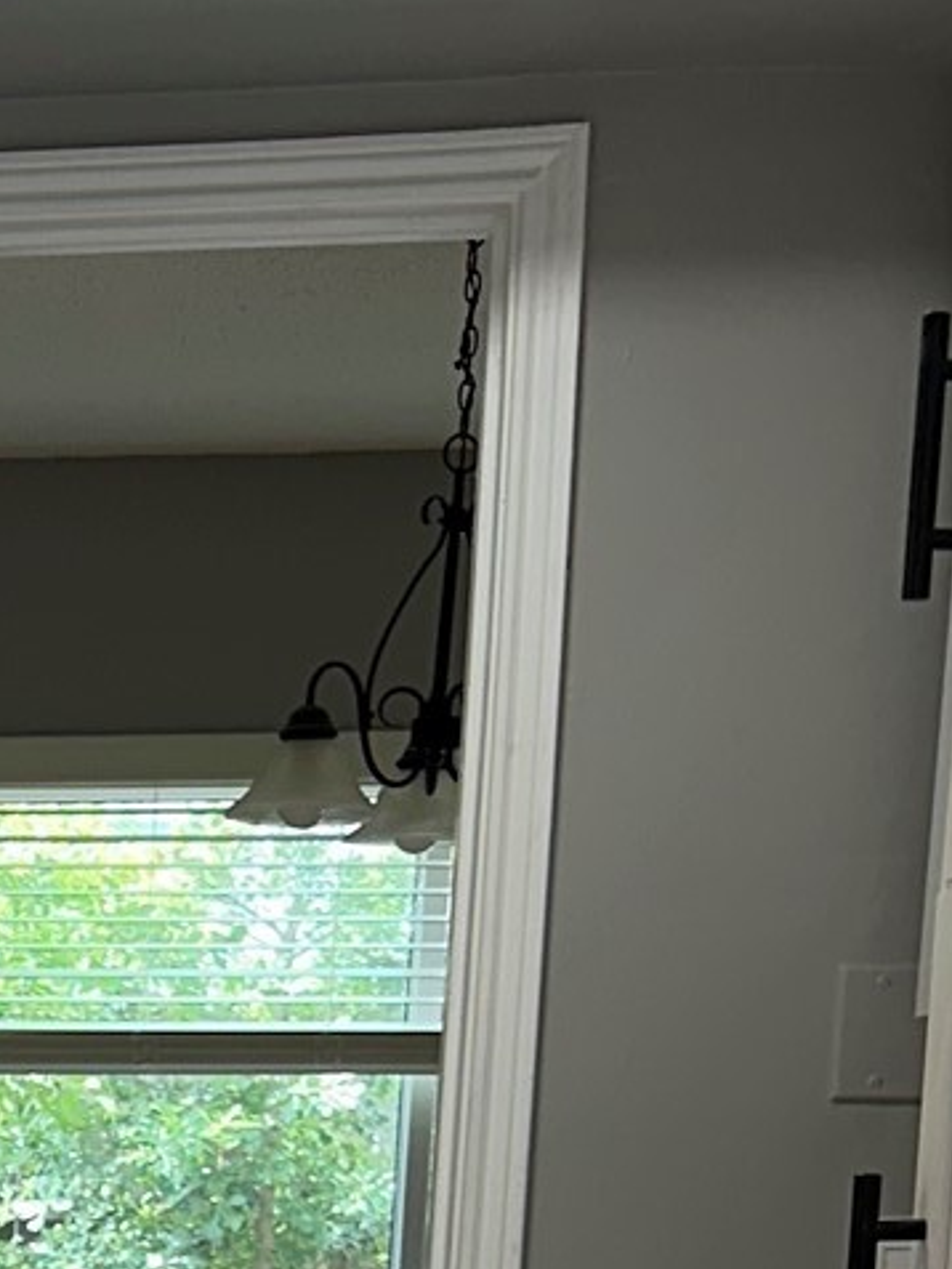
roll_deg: -1.9
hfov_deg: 13.0
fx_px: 3775
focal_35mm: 103
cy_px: 1719
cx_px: -790
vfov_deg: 17.7
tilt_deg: -6.1
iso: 100
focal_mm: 6.86
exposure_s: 1/120
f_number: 1.78
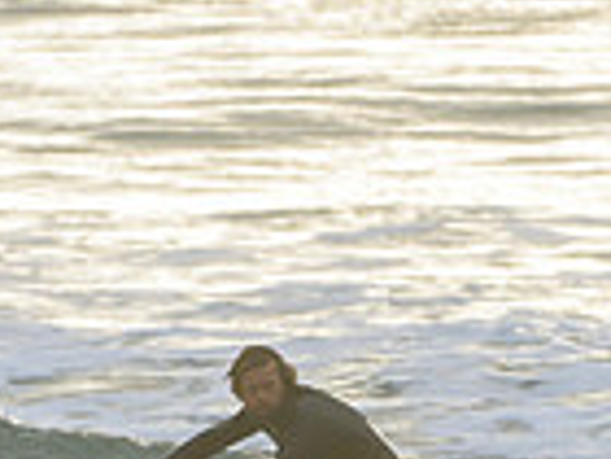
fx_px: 35266
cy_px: 636
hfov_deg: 1.0
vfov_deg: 0.7
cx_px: 166
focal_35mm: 1998
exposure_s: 1/1000
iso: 220
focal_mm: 500
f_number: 5.6
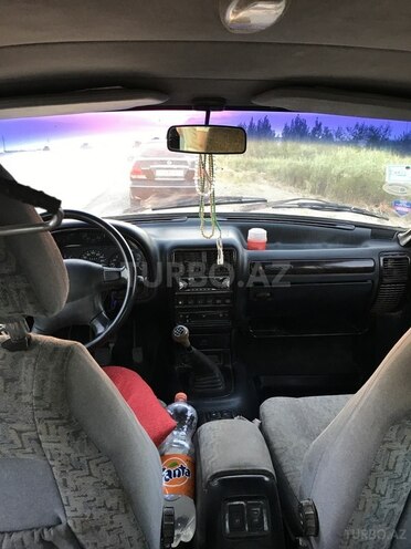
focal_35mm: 28
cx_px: 206
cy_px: 274
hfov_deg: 49.7
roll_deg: +1.3
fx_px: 443
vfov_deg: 63.4
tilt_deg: -13.8
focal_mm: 3.99
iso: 40
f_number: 1.8
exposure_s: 1/20
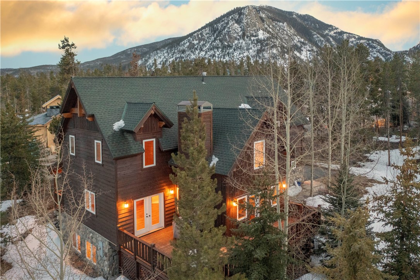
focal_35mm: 28
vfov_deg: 46.4
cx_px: 210
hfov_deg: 65.5
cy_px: 140
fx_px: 327
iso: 800
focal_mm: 10.26
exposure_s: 1/40
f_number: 2.8
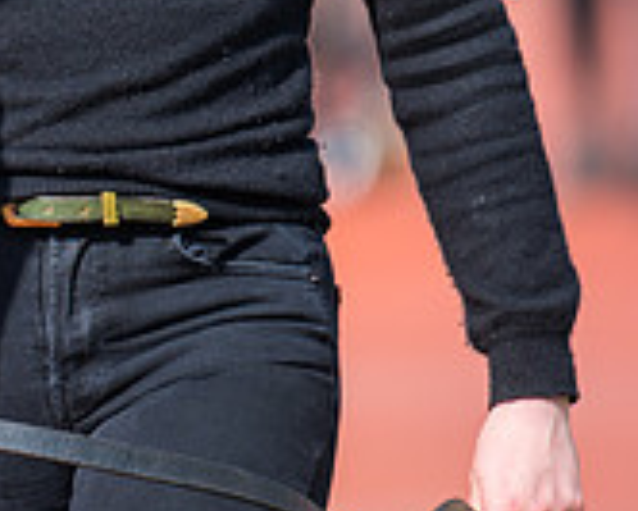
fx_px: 28850
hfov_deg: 1.3
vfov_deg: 1.0
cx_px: -248
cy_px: -296
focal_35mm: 1527
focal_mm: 400
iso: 160
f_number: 5
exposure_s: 1/800
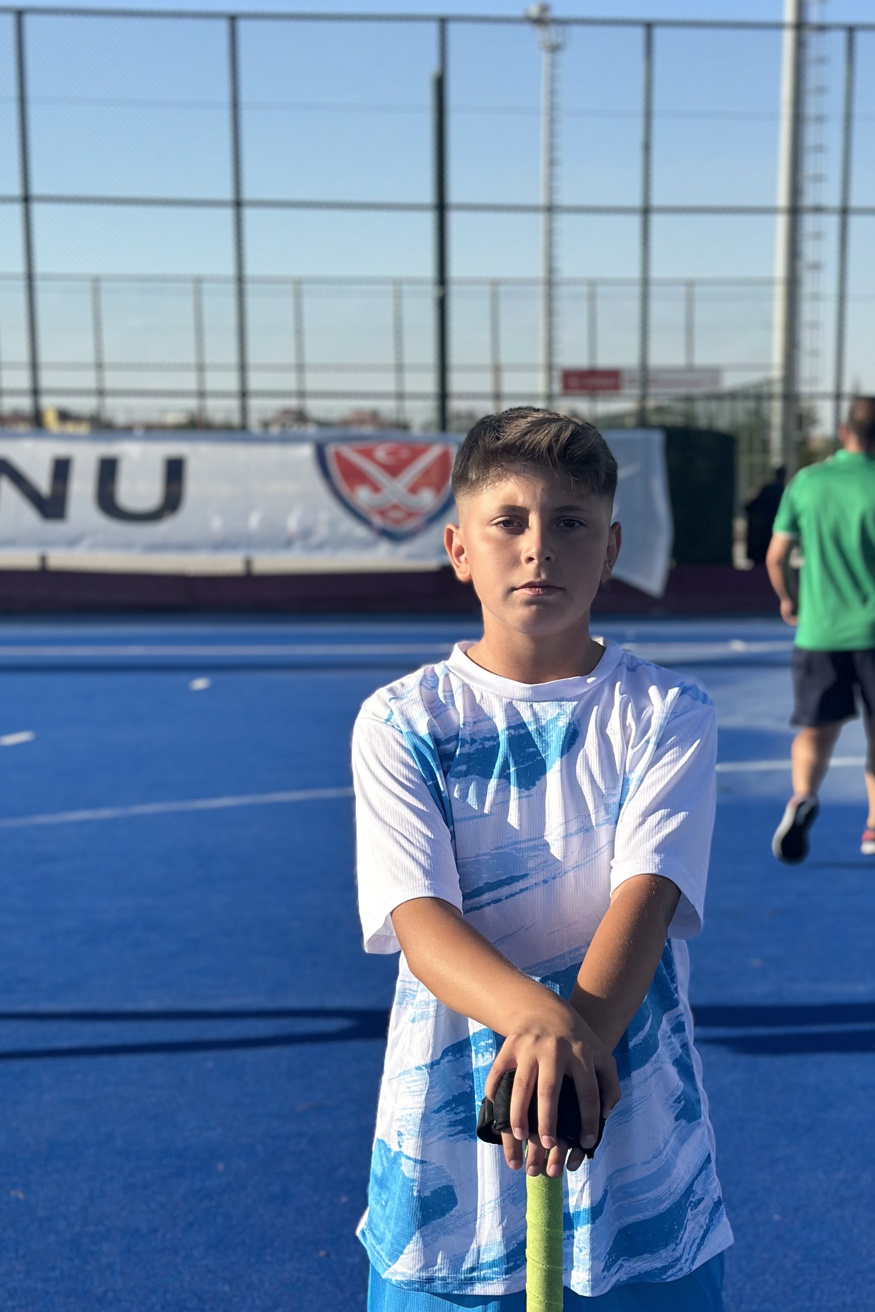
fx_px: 2297
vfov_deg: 31.8
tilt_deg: -7.4
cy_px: 787
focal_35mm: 63
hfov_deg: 21.5
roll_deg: +0.7
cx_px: 549
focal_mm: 6.86
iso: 100
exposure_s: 1/4016
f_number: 1.78
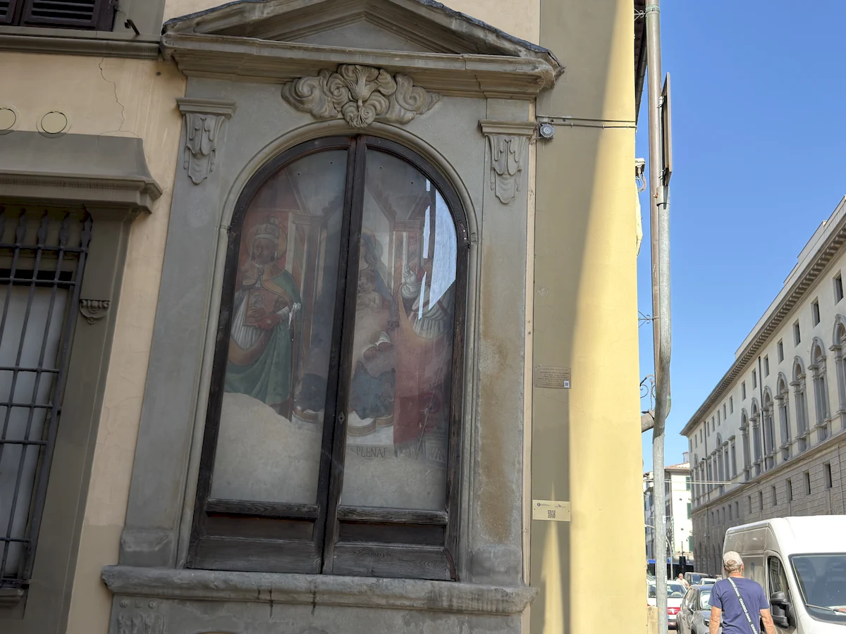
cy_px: 317
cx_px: 423
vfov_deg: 40.7
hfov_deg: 52.6
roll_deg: -3.8
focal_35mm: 35
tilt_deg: +17.2
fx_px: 855
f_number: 1.78
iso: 80
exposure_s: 1/1368
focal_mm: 6.76
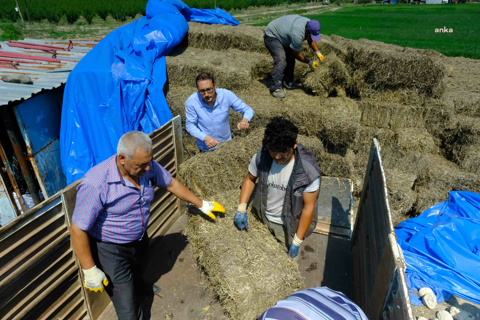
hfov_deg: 73.7
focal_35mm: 24
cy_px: 160
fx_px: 320
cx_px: 240
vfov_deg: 53.1
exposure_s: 1/6400
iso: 3200
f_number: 7.1
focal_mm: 16
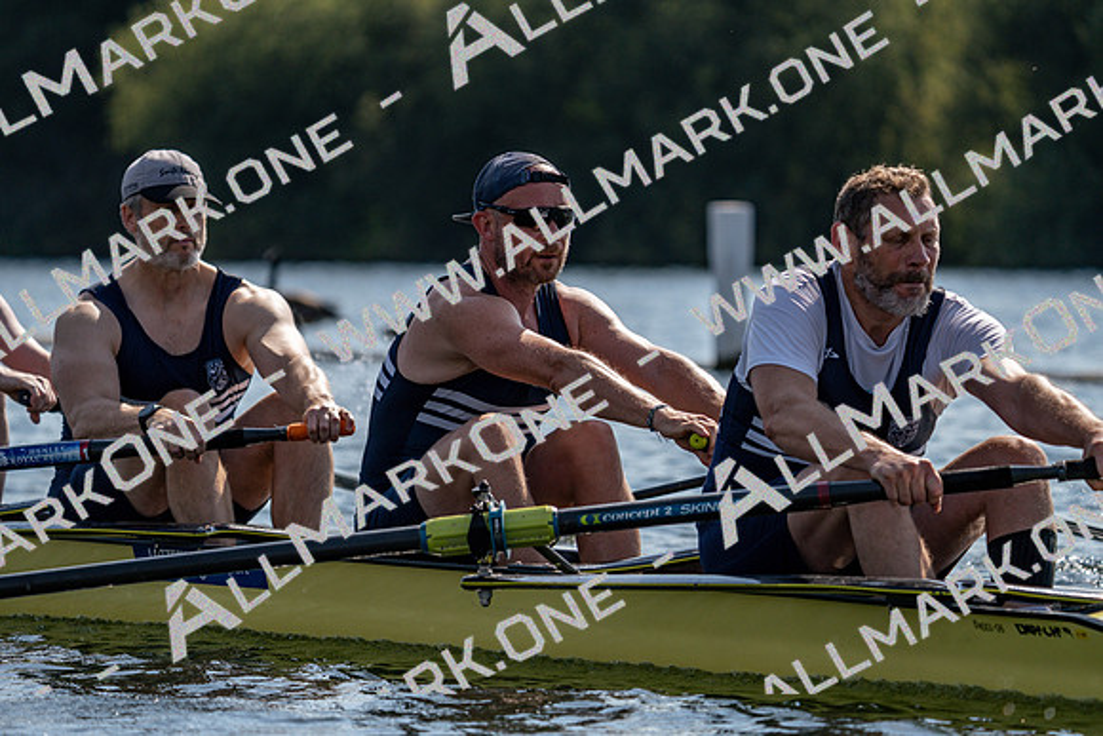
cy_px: 368
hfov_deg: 7.5
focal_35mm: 275
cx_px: 552
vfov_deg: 5.0
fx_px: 8427
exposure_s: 1/1600
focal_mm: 275
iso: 200
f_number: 5.6
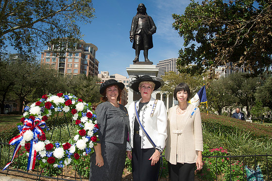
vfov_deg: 44.9
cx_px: 133
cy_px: 91
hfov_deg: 63.7
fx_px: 219
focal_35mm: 29
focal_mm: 28
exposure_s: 1/250
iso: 200
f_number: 9
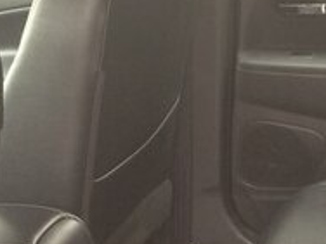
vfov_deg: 13.9
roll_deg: +6.5
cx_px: 288
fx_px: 961
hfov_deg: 19.0
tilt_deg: -31.1
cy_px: 333
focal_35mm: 102
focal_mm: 4.15
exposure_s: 1/33
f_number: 2.2
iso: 50
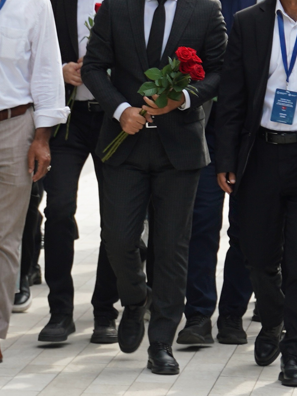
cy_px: 70
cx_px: 258
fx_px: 3628
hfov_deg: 4.7
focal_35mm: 317
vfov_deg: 6.2
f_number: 5.6
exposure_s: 1/125
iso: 100
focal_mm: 69
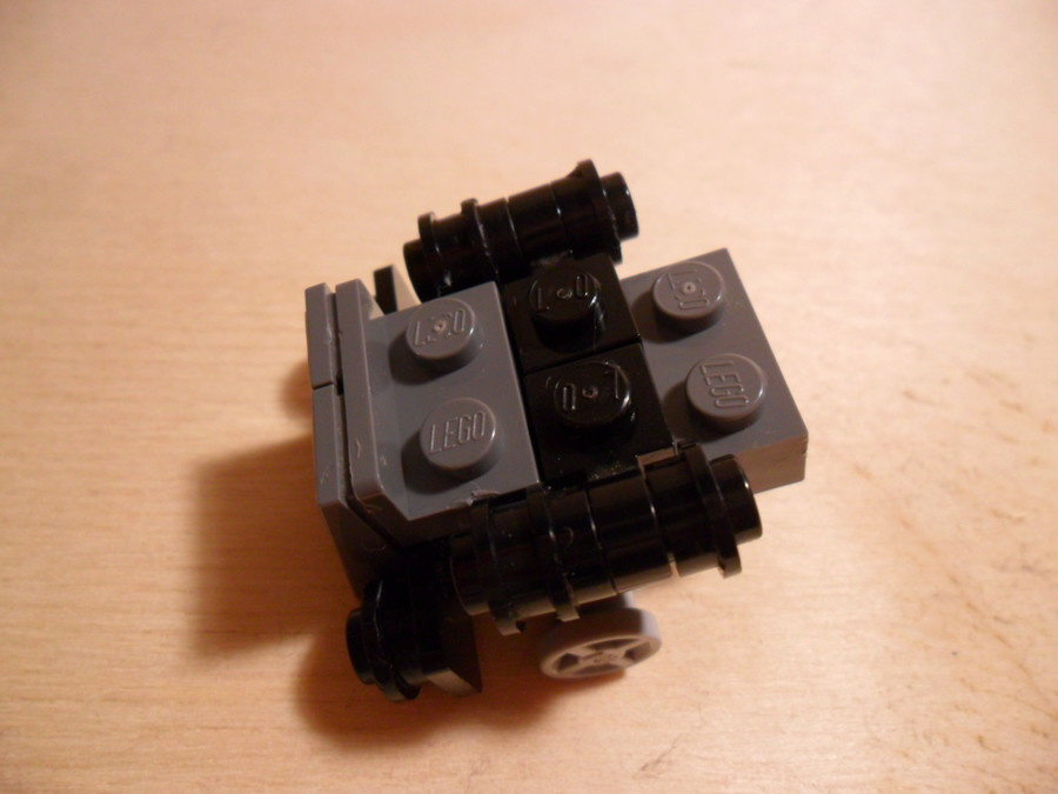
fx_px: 825
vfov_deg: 51.4
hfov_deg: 65.3
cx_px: 529
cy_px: 397
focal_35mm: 27
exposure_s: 1/15
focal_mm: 4.9
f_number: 3.5
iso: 200
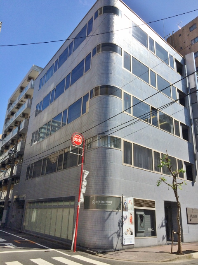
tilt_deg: +17.8
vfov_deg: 61.7
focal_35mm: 29
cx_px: 99
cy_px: 132
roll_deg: -0.4
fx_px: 221
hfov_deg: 48.2
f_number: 2.2
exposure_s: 1/2564
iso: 32
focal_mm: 4.15
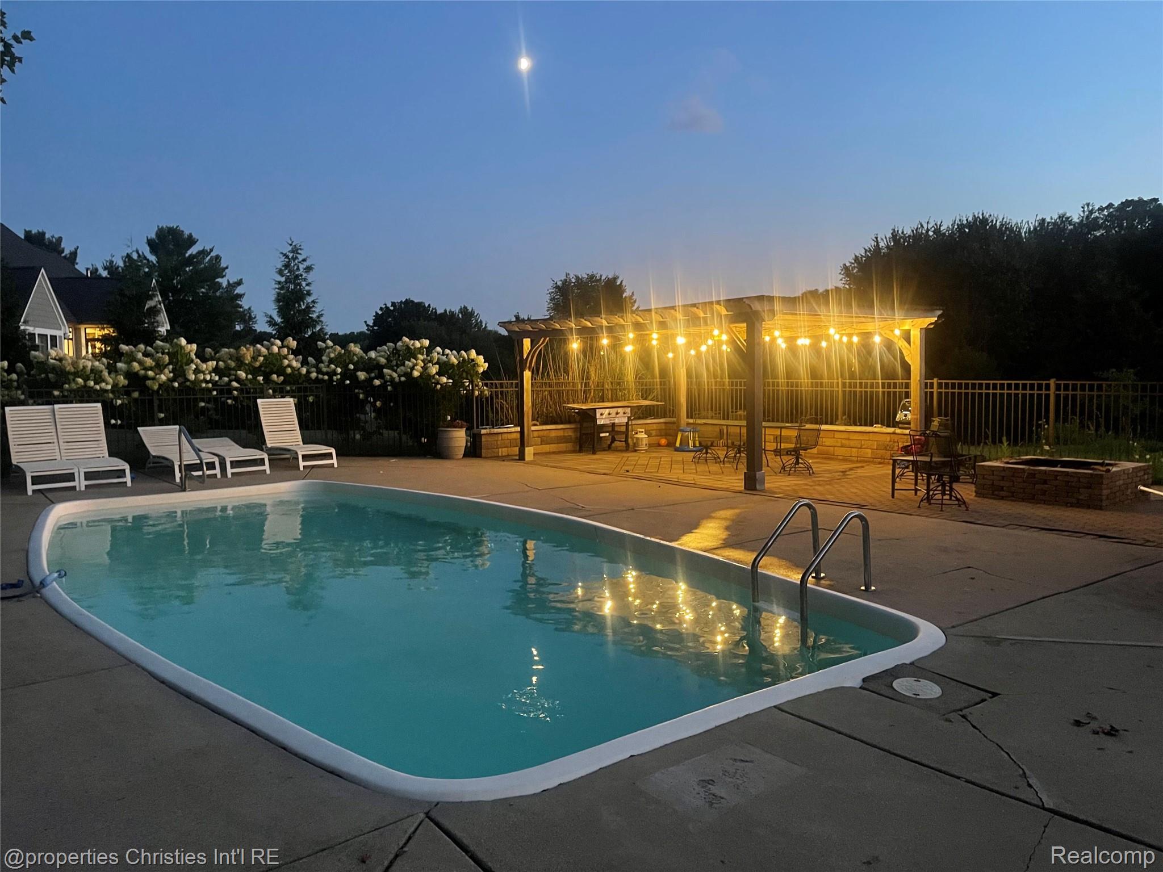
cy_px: 436
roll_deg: +0.4
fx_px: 840
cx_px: 582
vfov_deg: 54.9
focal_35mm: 25
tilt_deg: -5.0
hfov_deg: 69.4
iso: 800
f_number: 1.6
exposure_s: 1/30
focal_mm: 5.1
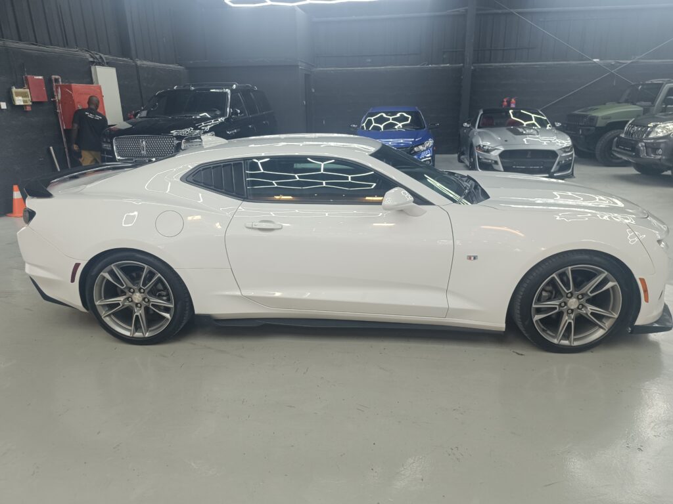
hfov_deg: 71.6
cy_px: 252
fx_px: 467
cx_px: 336
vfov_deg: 56.8
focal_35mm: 24
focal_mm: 6.14
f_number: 1.65
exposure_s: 1/100
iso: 948
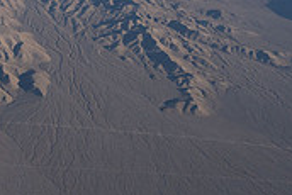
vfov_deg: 15.6
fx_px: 658
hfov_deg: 22.6
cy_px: -92
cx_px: -78
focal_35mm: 81
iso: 800
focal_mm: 24
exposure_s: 1/2000
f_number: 9
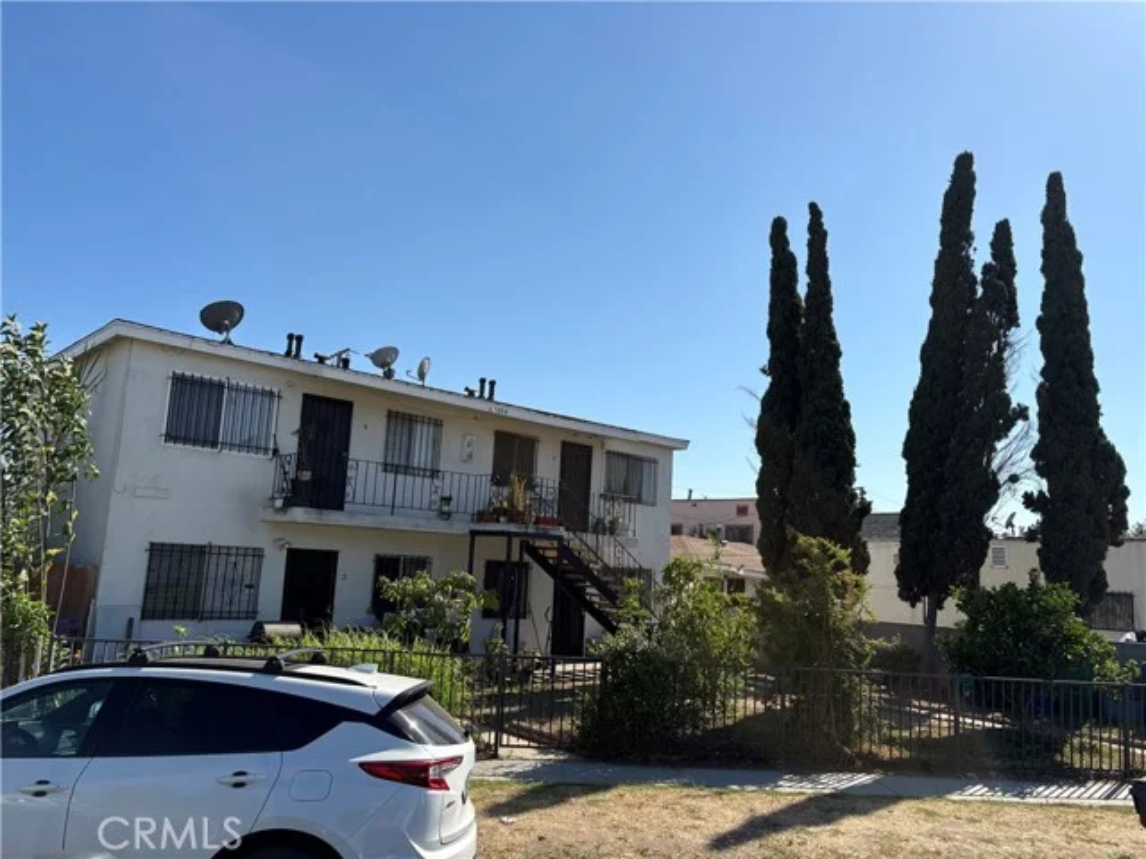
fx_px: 861
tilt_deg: +9.0
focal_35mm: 26
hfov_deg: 67.3
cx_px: 573
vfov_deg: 53.1
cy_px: 430
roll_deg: -2.5
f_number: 1.6
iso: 50
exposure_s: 1/4329
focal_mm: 5.96
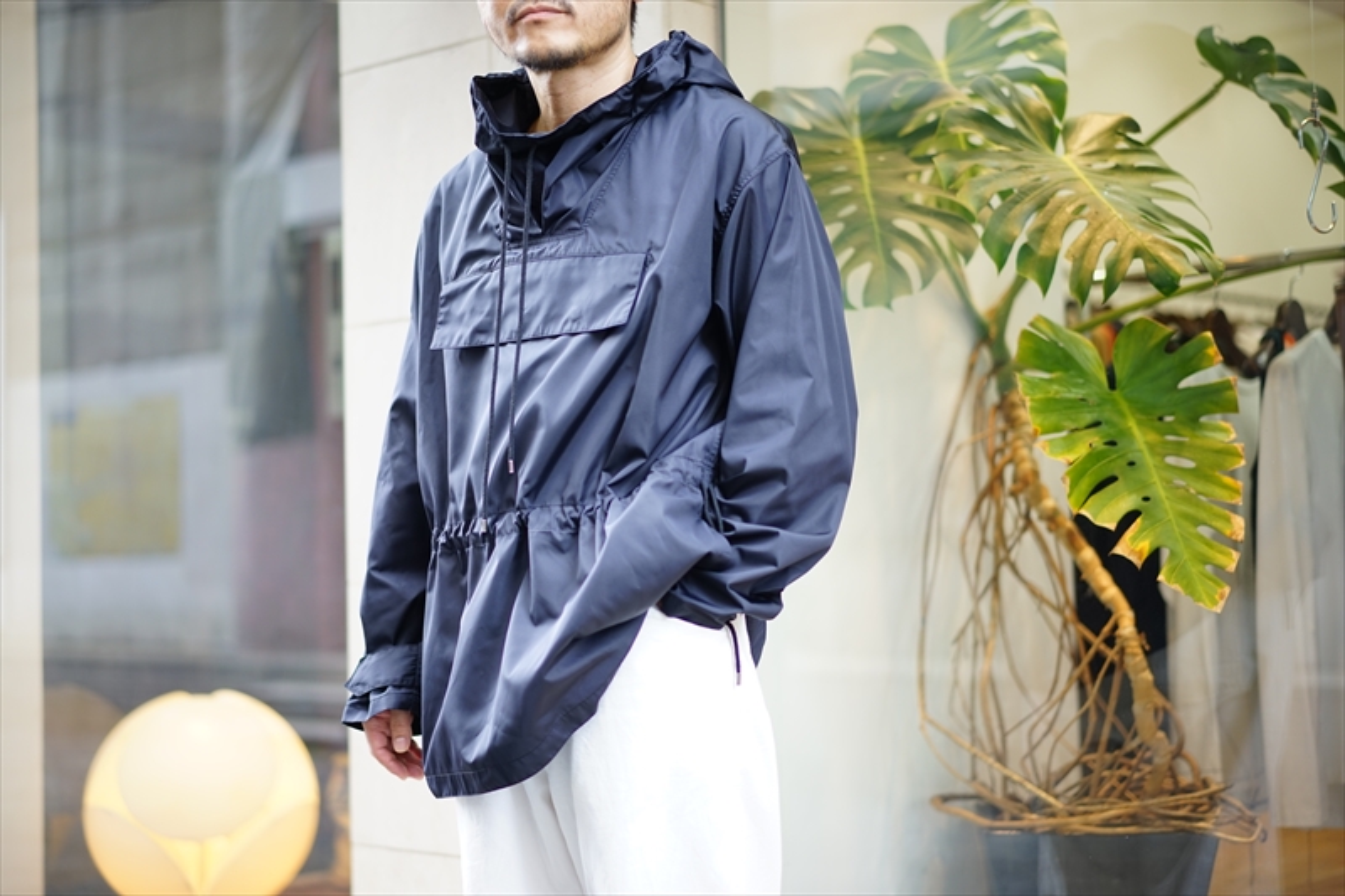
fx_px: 2054
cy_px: 448
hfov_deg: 36.3
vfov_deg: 24.6
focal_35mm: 55
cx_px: 672
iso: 160
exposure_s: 1/60
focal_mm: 55
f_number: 1.8
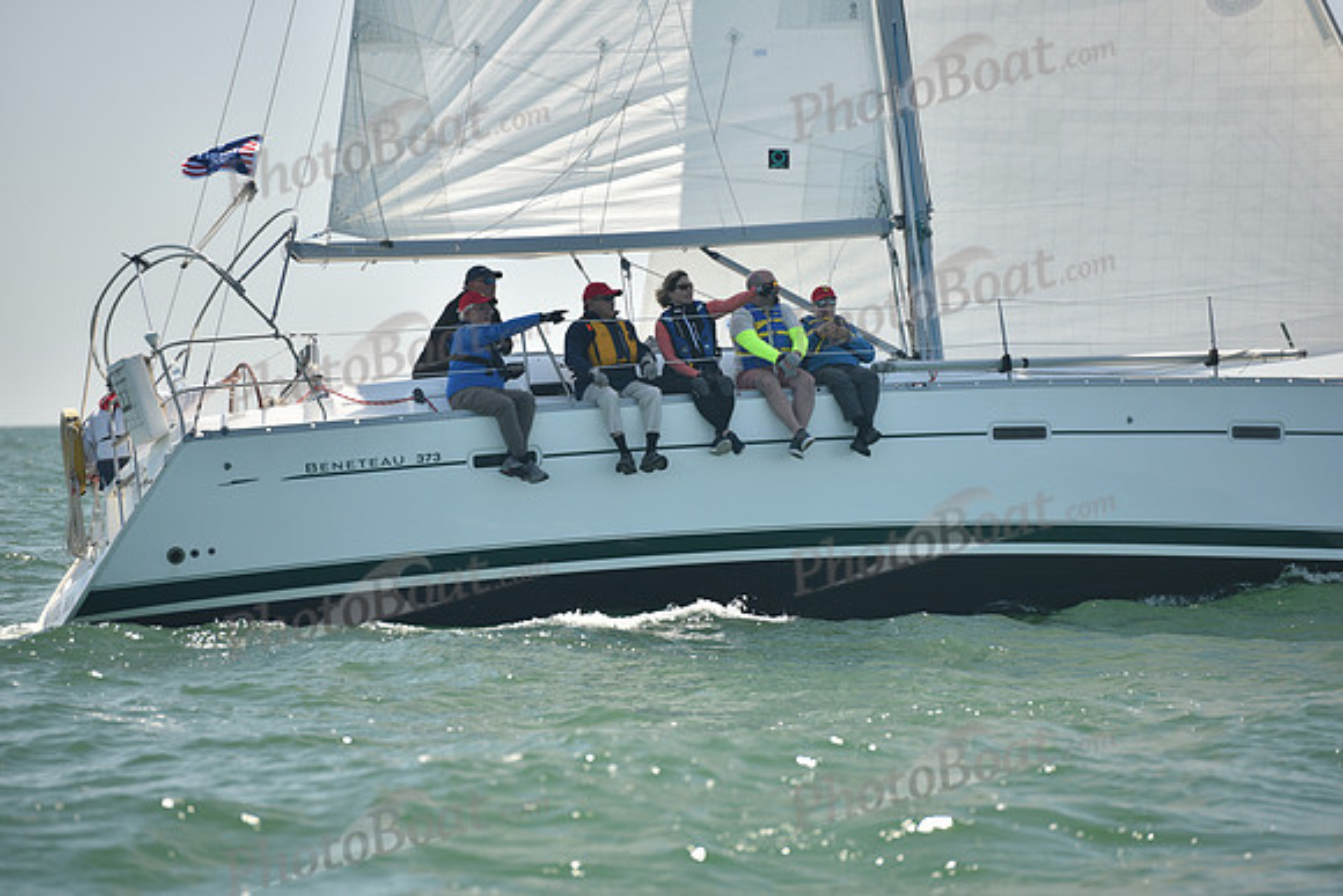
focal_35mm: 200
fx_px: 7463
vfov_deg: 6.9
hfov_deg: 10.3
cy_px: 448
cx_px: 672
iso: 250
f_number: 4
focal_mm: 200
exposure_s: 1/800
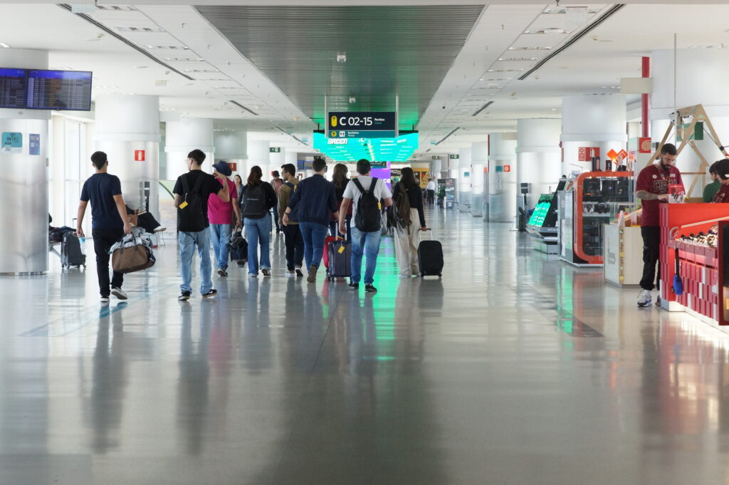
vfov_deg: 13.0
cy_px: 242
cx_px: 364
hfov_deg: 19.5
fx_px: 2124
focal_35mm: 105
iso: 1000
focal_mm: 70
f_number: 5
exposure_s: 1/200
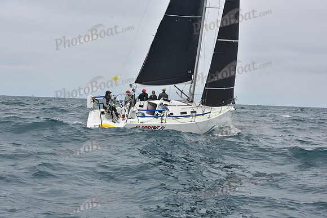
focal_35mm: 78
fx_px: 709
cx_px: 164
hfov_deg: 26.0
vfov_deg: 17.5
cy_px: 109
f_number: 10
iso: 250
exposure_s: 1/800
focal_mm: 78
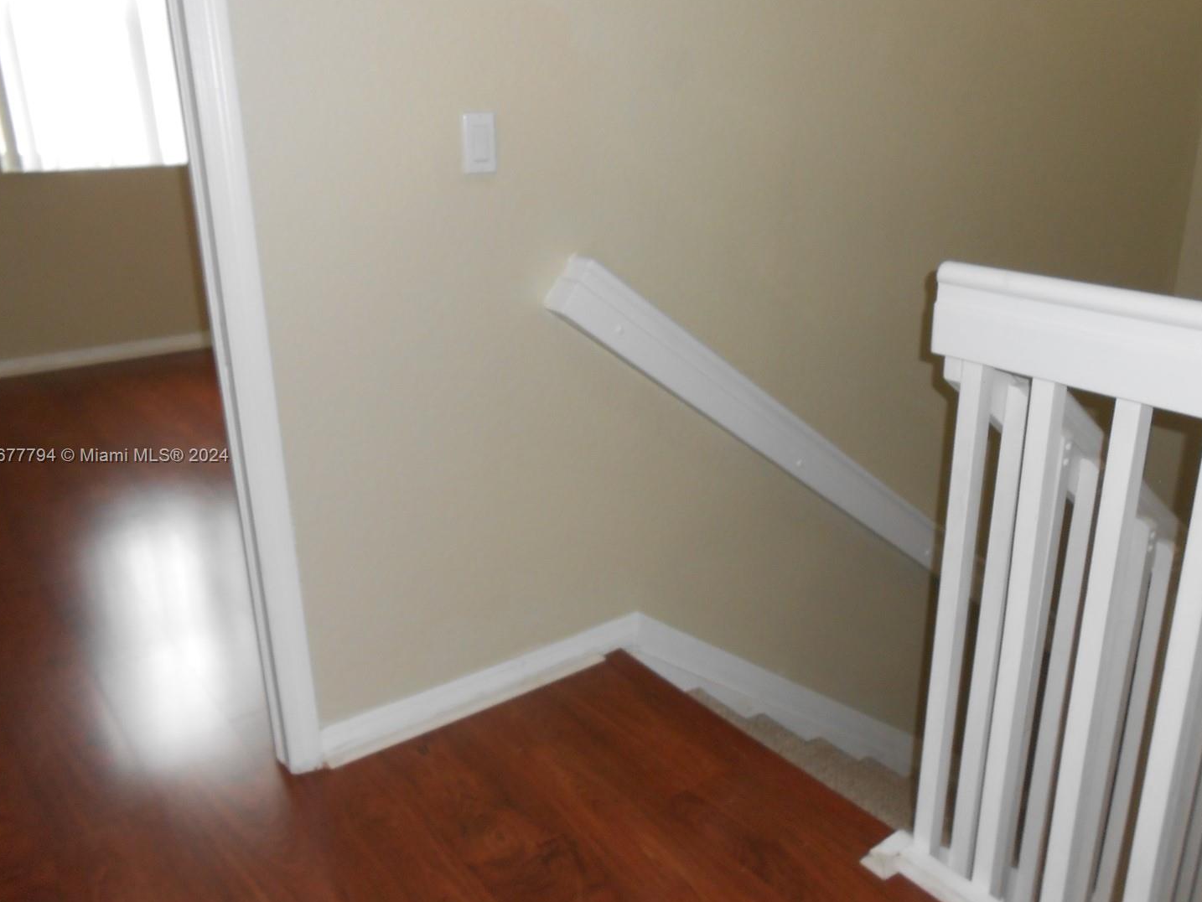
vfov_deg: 48.2
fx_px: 1007
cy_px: 457
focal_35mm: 29
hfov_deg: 61.6
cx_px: 631
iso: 200
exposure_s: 1/25
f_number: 3.5
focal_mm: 4.6
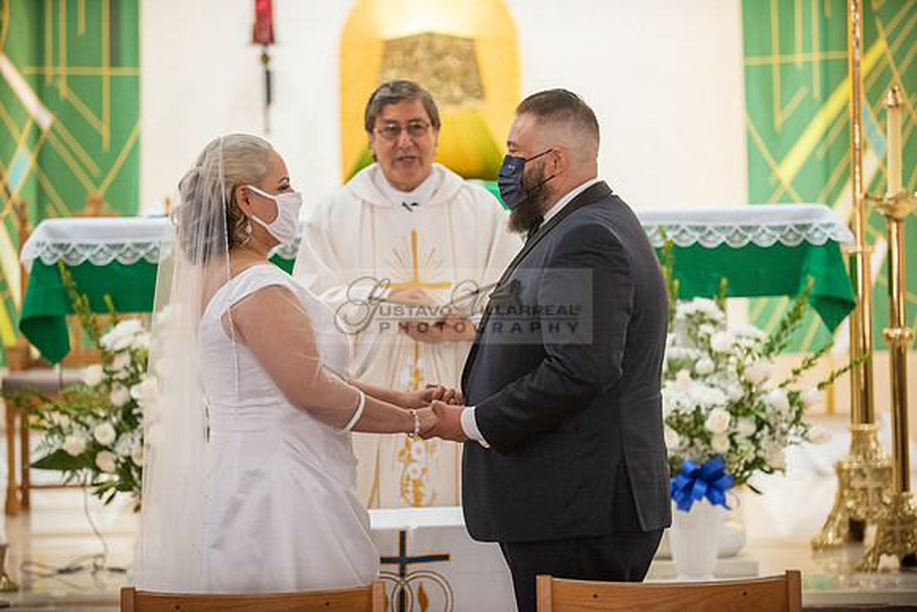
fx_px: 3312
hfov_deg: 15.8
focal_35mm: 130
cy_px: 306
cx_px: 458
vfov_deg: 10.6
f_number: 2.8
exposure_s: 1/160
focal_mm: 130
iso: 2000
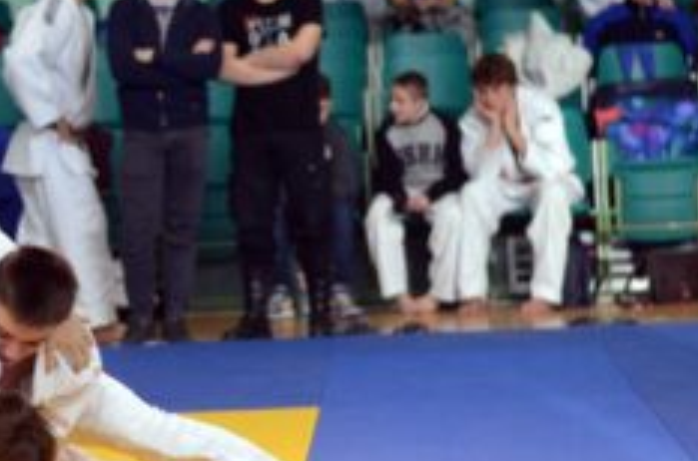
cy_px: 211
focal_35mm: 129
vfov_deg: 10.6
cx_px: 105
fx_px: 2494
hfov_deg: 15.8
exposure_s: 1/1250
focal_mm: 50
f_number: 2.2
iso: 1000
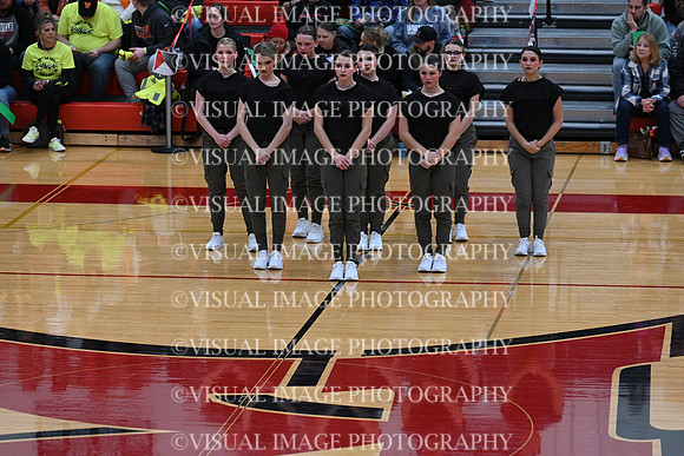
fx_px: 3041
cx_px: 342
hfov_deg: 12.8
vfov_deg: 8.6
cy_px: 228
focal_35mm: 160
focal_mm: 160
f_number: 4
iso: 4000
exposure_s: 1/400
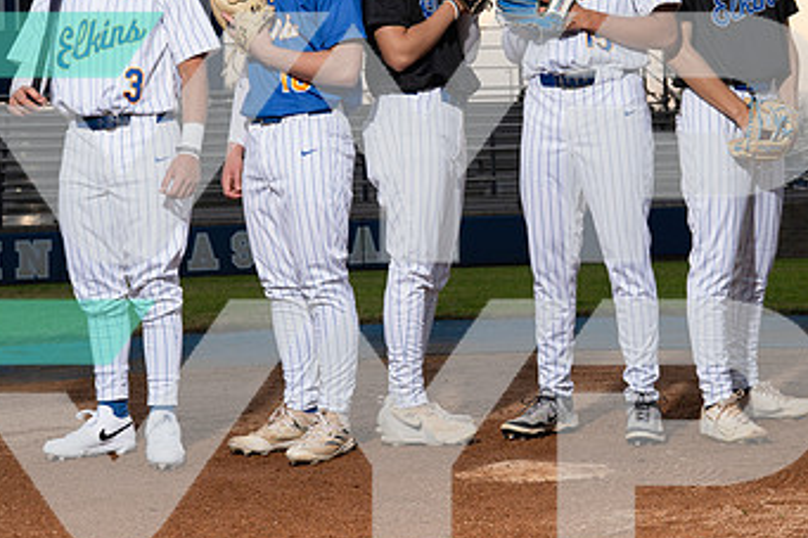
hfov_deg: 25.3
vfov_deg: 17.0
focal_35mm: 80
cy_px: 139
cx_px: 519
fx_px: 1795
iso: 250
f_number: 7.1
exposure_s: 1/250
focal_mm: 47
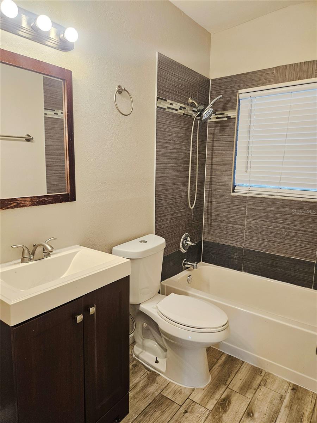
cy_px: 212
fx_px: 281
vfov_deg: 73.9
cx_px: 158
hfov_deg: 58.9
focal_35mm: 23
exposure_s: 1/120
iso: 200
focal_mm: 5.4
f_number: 1.8
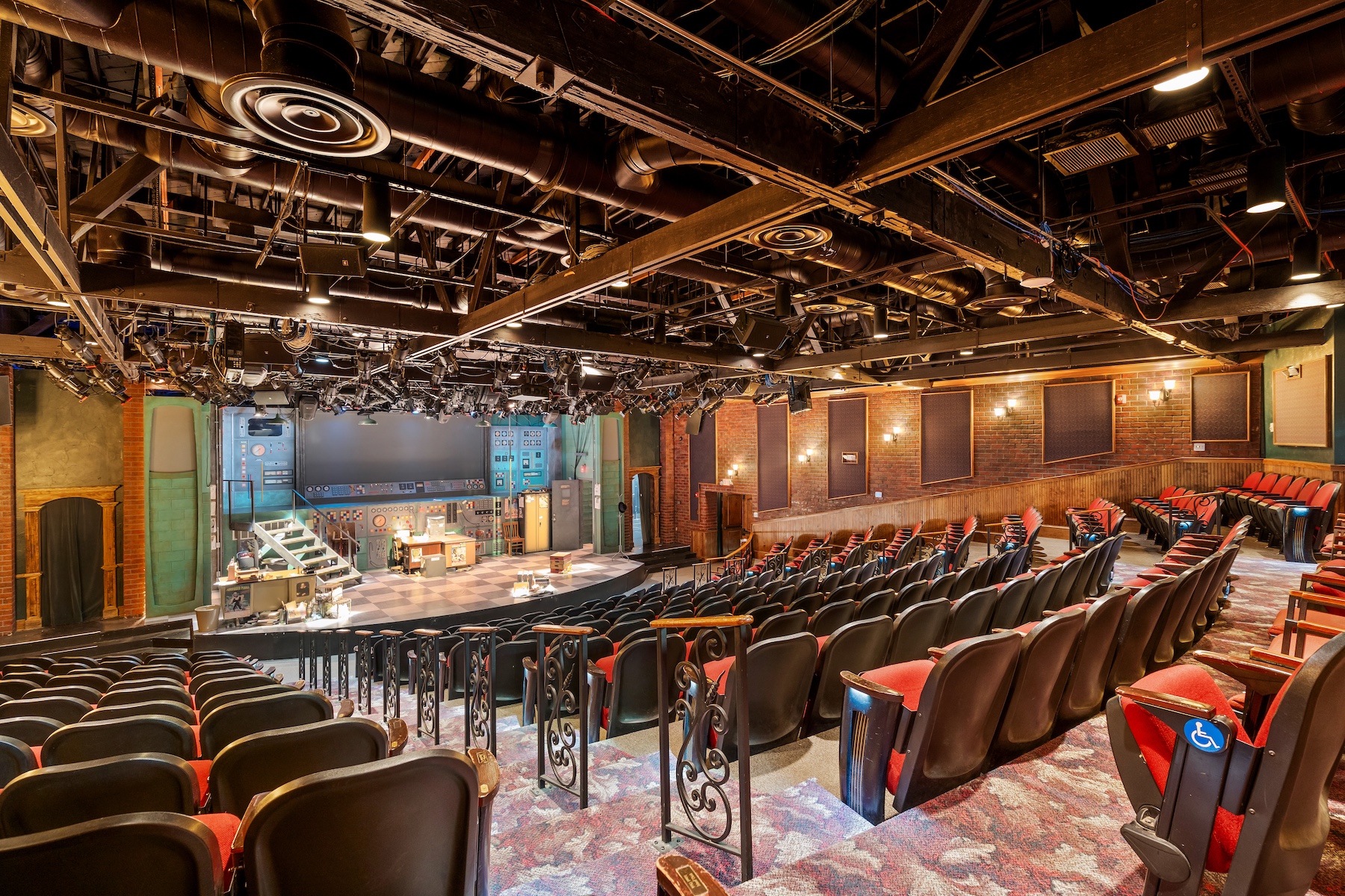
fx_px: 598
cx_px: 672
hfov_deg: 96.7
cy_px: 448
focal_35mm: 16
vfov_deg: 73.7
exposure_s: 4
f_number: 6.3
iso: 640
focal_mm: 16
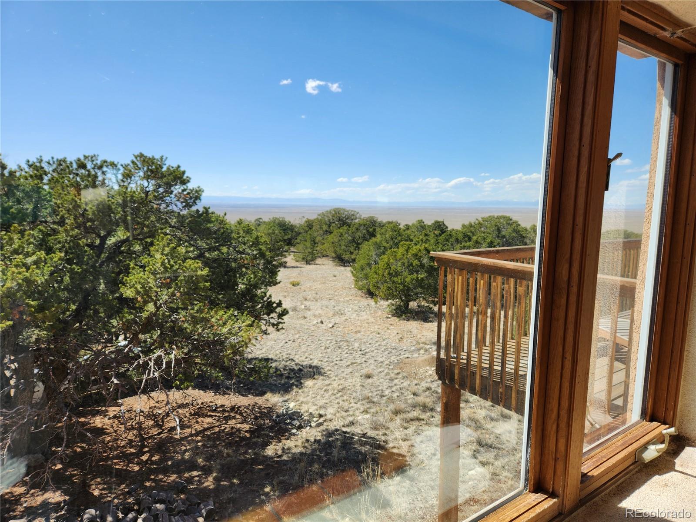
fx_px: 462
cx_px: 348
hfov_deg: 73.9
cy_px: 261
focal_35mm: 23
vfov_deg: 58.9
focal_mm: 5.4
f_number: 1.8
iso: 20
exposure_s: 1/978
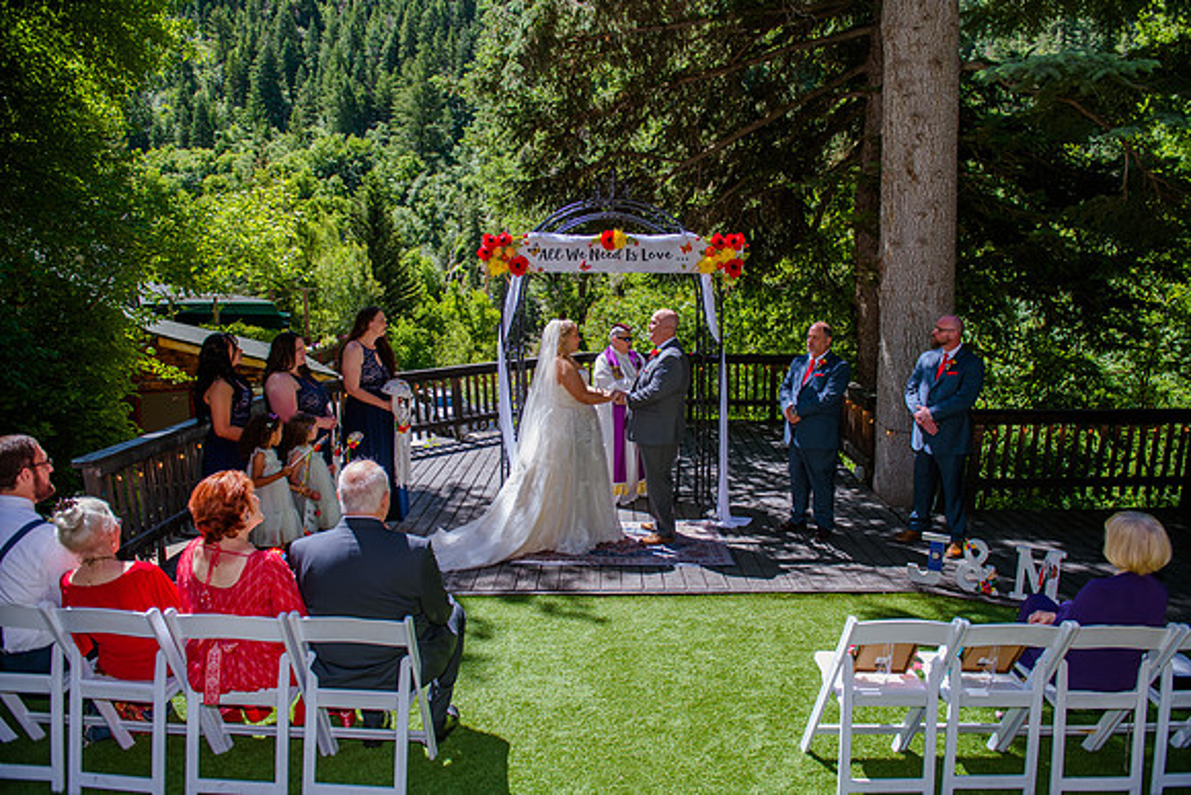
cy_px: 398
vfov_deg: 53.2
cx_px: 596
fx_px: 794
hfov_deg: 73.7
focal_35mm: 24
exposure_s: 1/500
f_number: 3.5
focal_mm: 24
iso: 160
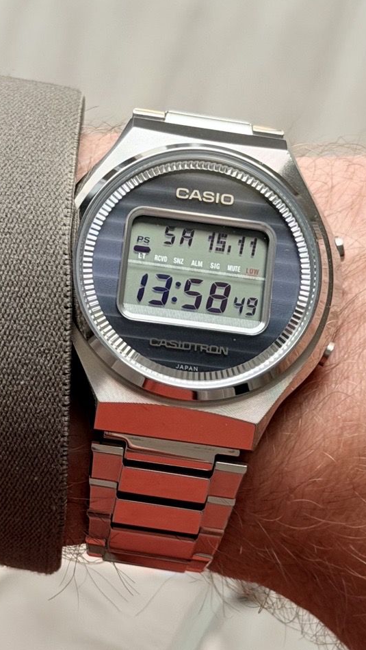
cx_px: 178
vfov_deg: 31.8
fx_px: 1139
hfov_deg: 18.3
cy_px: 373
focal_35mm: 66
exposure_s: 1/60
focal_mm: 6.76
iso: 200
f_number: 1.78
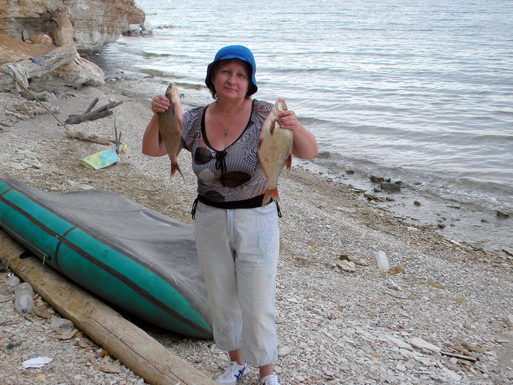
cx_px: 236
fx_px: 637
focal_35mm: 43
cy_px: 208
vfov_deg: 33.6
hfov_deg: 43.8
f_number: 3.7
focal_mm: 6.4
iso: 80
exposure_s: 1/110
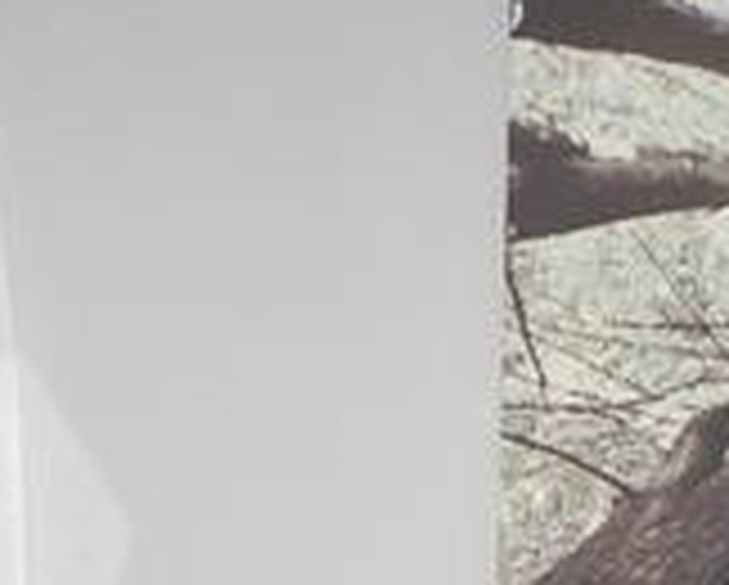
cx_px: -162
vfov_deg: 8.7
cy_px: 1458
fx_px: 3456
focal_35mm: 160
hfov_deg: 11.8
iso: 200
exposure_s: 1/30
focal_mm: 4.6
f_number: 2.8
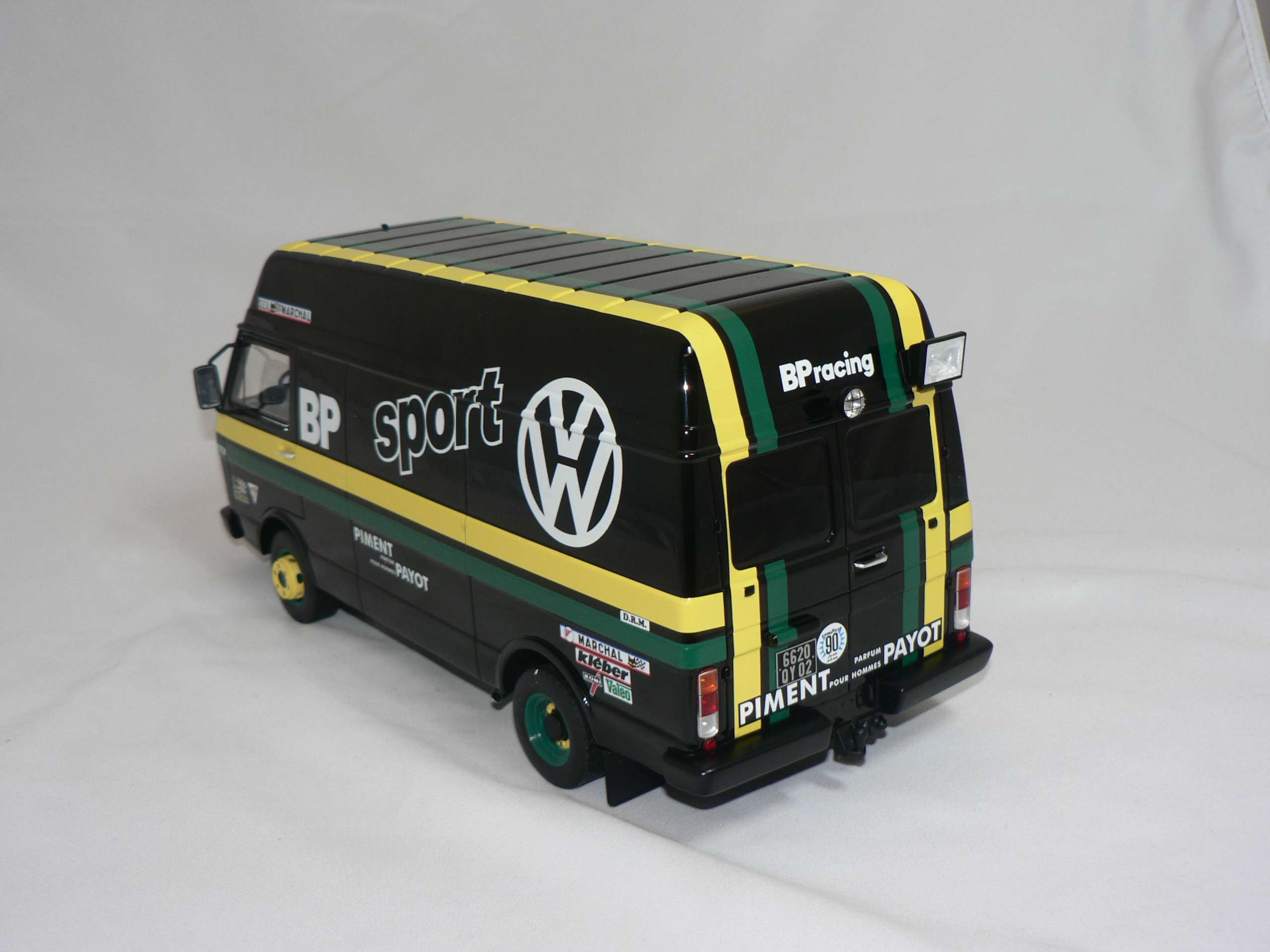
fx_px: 1541
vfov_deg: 34.3
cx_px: 635
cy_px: 476
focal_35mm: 42
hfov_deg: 44.8
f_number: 2.8
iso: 80
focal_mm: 6.9
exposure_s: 1/60
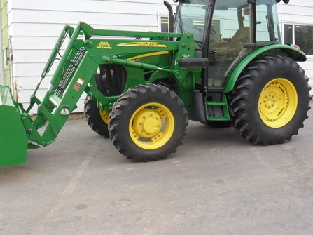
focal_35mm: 45
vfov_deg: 32.1
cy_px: 100
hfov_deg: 42.1
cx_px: 165
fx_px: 407
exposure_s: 1/82
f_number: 4
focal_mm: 6.6
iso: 100
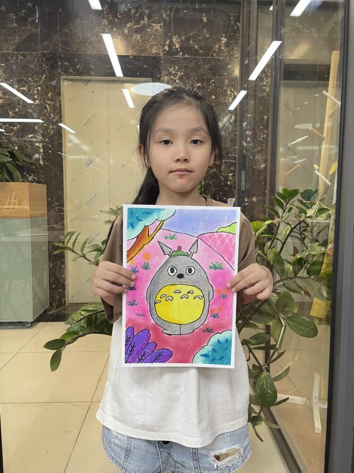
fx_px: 355
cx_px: 177
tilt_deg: -4.7
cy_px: 236
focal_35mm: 26
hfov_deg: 53.1
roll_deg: +0.3
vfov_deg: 67.3
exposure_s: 1/50
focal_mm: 4.2
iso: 80
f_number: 1.6
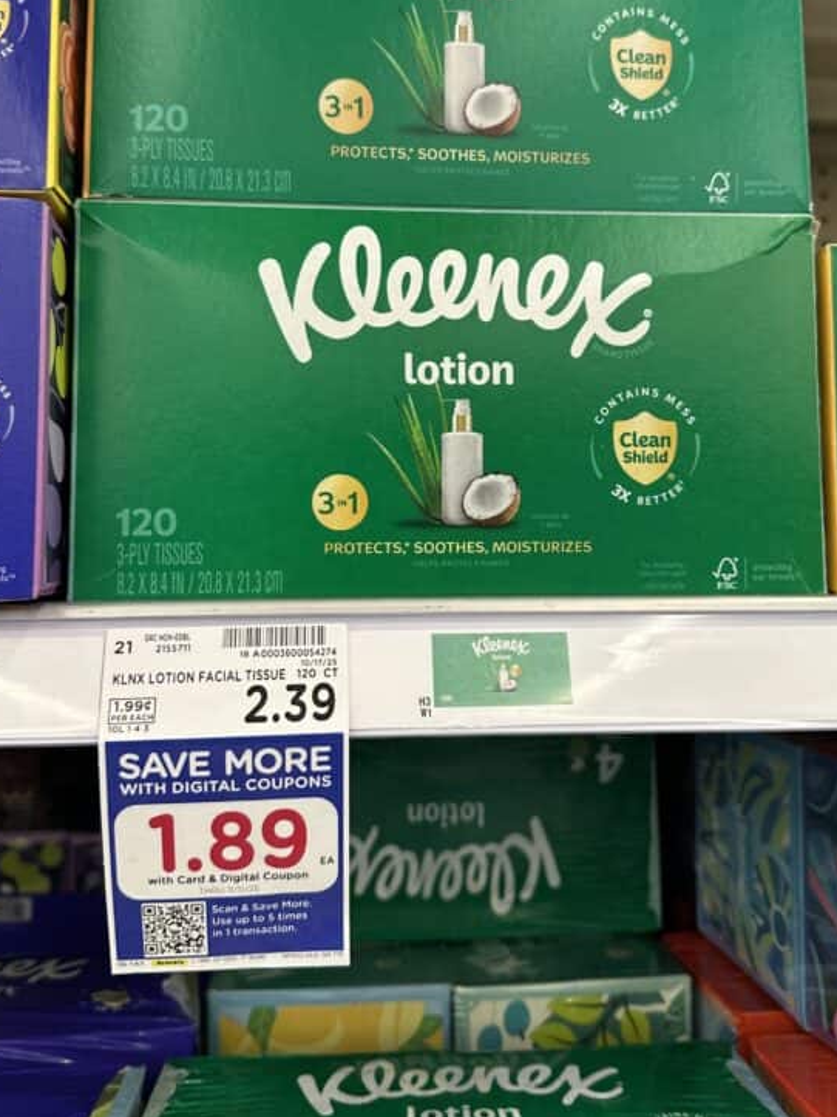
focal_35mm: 34
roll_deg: -0.3
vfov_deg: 53.7
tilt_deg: +4.5
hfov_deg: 41.8
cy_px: 457
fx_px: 1096
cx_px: 448
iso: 100
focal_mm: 6.86
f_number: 1.78
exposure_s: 1/64
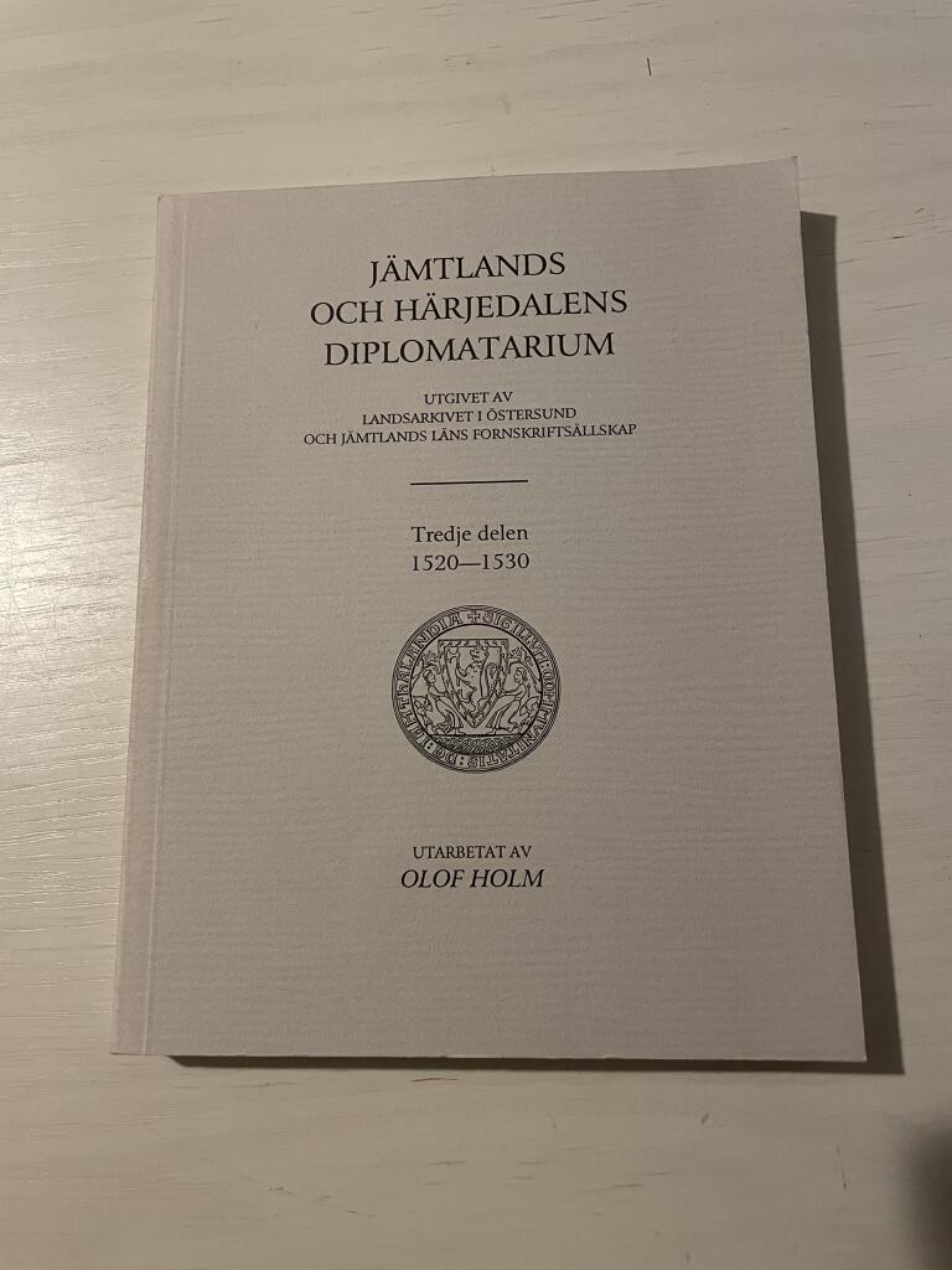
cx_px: 476
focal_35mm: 26
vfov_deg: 67.3
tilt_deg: -78.4
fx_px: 953
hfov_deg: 53.1
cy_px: 635
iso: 250
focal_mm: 4.2
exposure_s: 1/50
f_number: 1.6
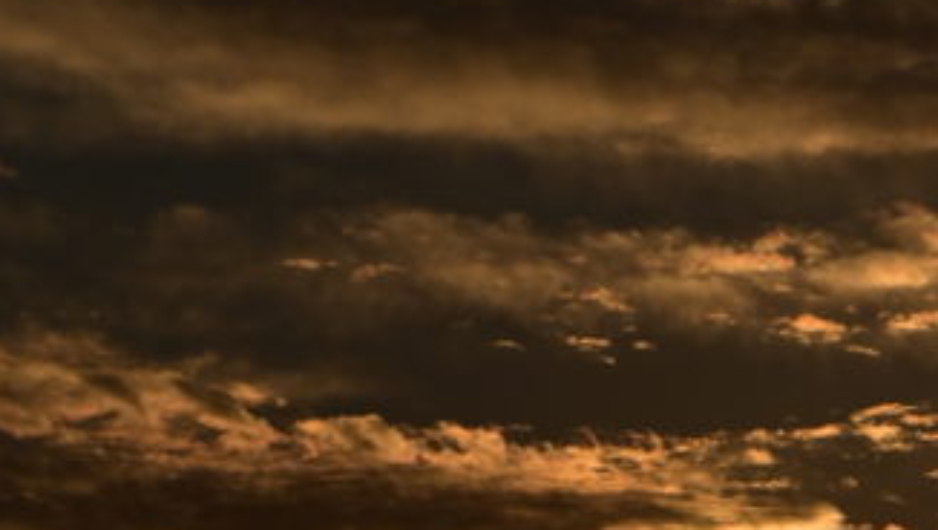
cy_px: 1619
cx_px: 1030
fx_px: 11973
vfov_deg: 2.5
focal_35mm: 481
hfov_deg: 4.5
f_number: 8
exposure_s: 1/8000
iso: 400
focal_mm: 125
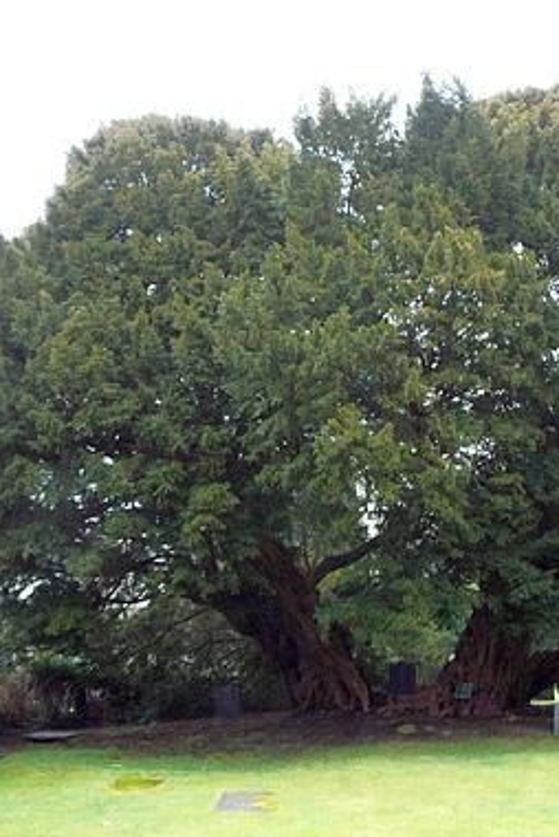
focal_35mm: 49
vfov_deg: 40.3
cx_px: 420
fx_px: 1139
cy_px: 418
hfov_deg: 27.2
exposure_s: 1/30
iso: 160
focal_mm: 5.2
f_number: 2.8
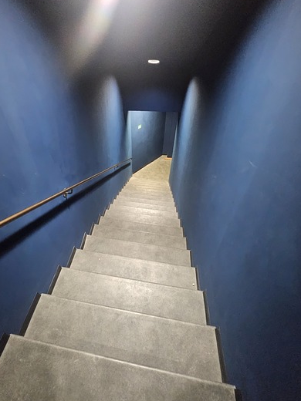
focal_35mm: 16
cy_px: 211
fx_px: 186
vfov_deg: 94.4
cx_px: 135
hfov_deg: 77.9
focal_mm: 1.74
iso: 800
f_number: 2.2
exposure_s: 1/33.3
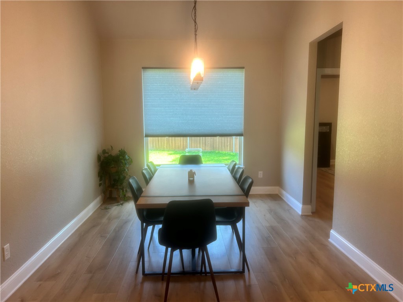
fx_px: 303
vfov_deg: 53.1
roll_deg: +0.9
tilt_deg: -5.2
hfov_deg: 67.3
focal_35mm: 26
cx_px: 202
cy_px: 151
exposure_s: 1/120
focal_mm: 5.7
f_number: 1.5
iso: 64
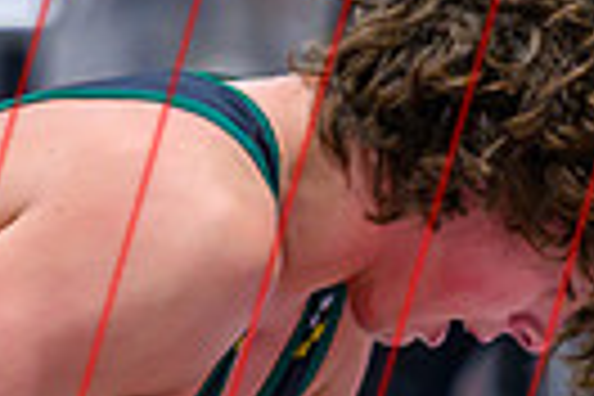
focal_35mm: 925
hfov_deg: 2.2
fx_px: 15261
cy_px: 680
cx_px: 181
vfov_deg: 1.5
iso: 3200
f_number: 2.8
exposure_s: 1/800
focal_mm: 180
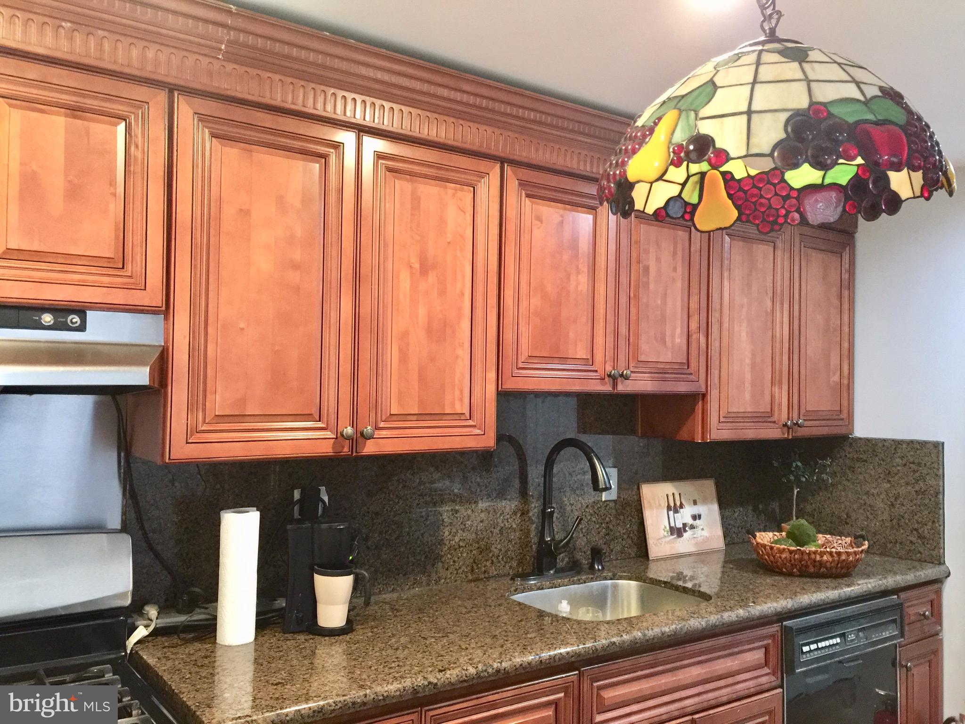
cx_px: 482
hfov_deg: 61.7
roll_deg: -2.7
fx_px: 808
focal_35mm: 29
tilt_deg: +0.7
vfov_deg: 48.2
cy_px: 362
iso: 125
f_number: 2.2
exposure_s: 1/15
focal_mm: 4.15
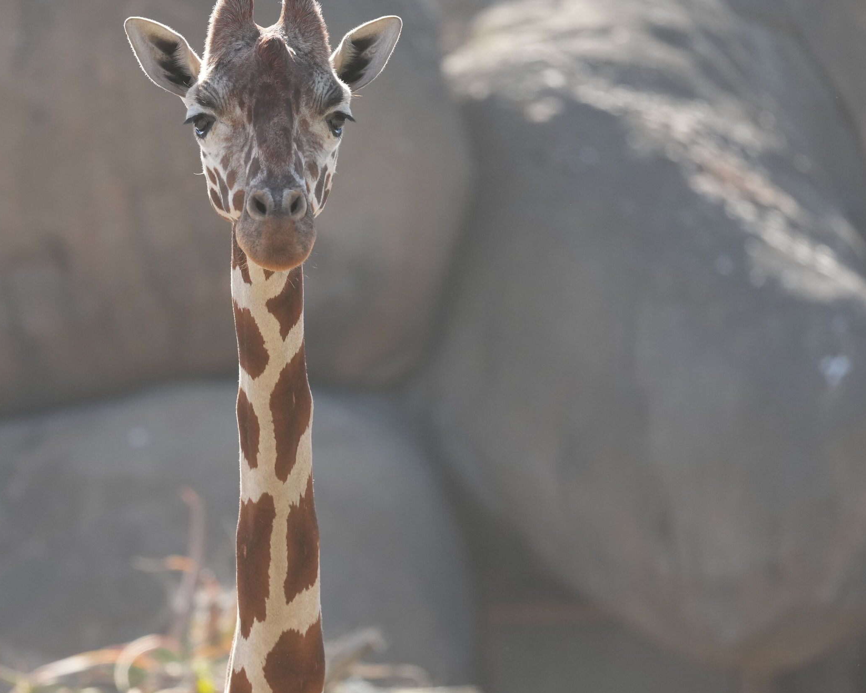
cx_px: 289
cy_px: 364
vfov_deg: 2.0
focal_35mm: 781
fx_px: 20018
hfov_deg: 2.5
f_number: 4.5
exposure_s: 1/1000
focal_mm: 400
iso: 640
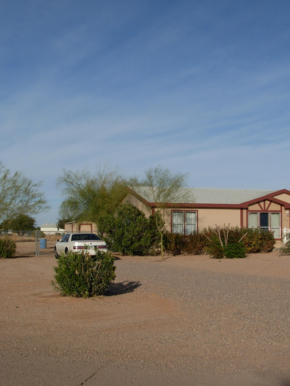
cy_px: 194
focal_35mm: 51
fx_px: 570
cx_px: 177
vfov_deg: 37.5
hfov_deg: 28.5
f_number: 4.9
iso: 79
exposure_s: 1/939
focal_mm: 6.3
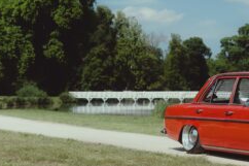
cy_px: 25
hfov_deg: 17.2
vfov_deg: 12.3
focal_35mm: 111
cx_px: 331
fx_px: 767
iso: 100
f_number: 2.8
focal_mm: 35
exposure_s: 1/800
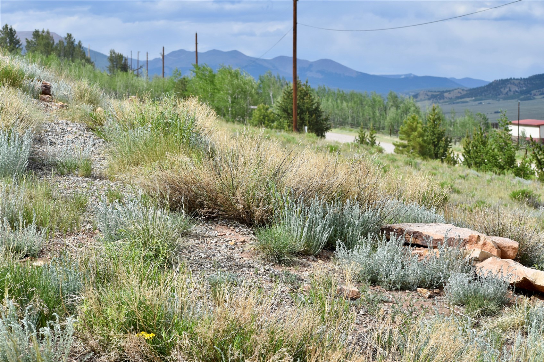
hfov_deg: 19.5
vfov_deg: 13.0
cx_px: 272
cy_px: 181
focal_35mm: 105
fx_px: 1586
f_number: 10
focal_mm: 70
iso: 200
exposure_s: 1/400
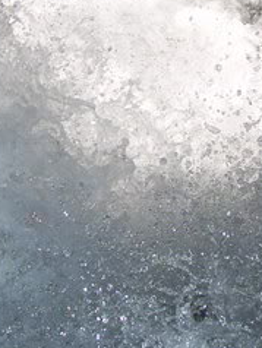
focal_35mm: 121
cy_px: 114
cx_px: 165
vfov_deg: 16.2
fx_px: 1219
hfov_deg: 12.3
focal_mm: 6
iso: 80
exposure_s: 1/400
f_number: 2.7
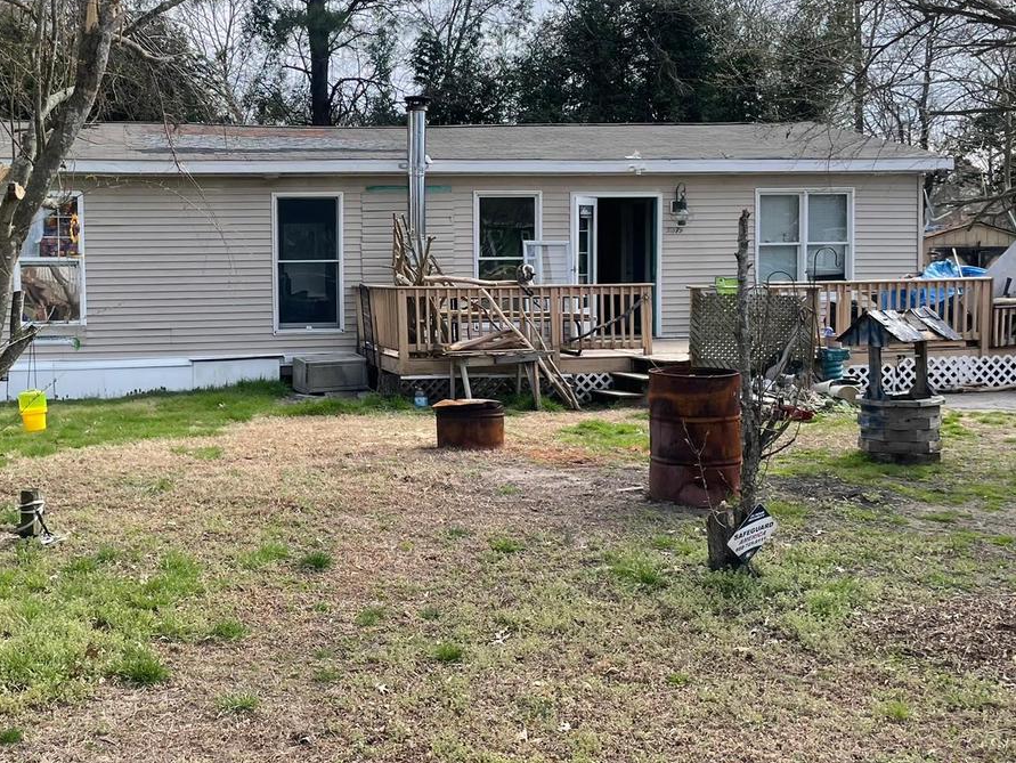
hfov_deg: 44.3
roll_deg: -2.3
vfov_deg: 34.3
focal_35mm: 42
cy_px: 327
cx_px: 360
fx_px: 1233
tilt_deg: +1.4
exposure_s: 1/1825
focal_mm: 4.2
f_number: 1.6
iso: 32
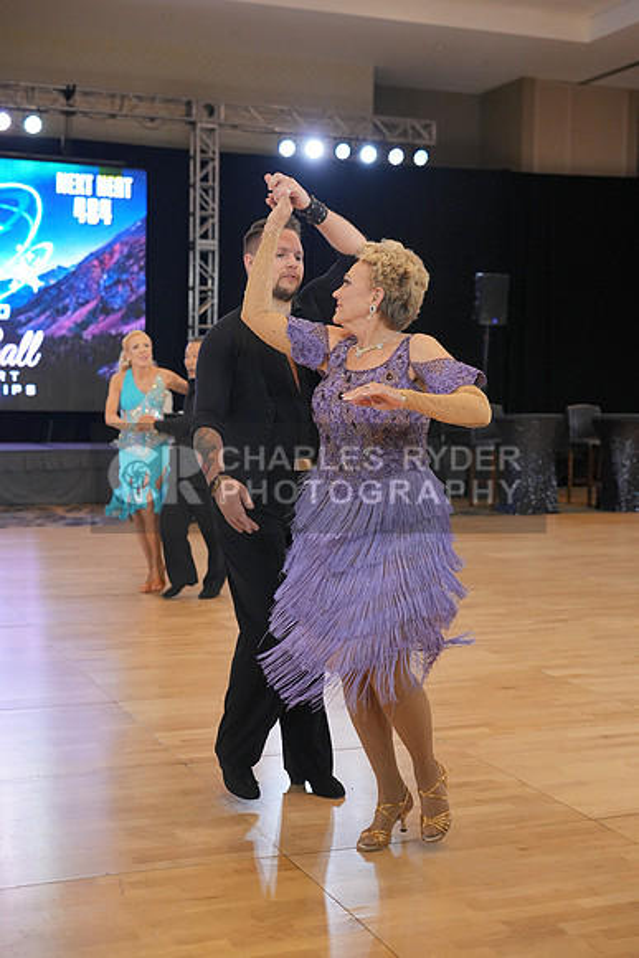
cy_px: 479
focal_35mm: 50
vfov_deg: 39.6
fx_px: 1330
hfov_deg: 27.0
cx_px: 320
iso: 3200
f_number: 3.5
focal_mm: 50
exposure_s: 1/500
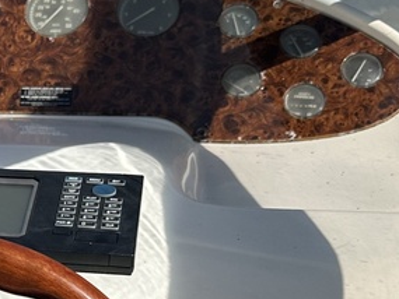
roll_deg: +0.6
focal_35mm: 101
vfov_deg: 14.0
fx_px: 1165
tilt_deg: -25.3
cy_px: 395
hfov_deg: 18.1
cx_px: -125
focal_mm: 6.86
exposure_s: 1/5525
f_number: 1.78
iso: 80
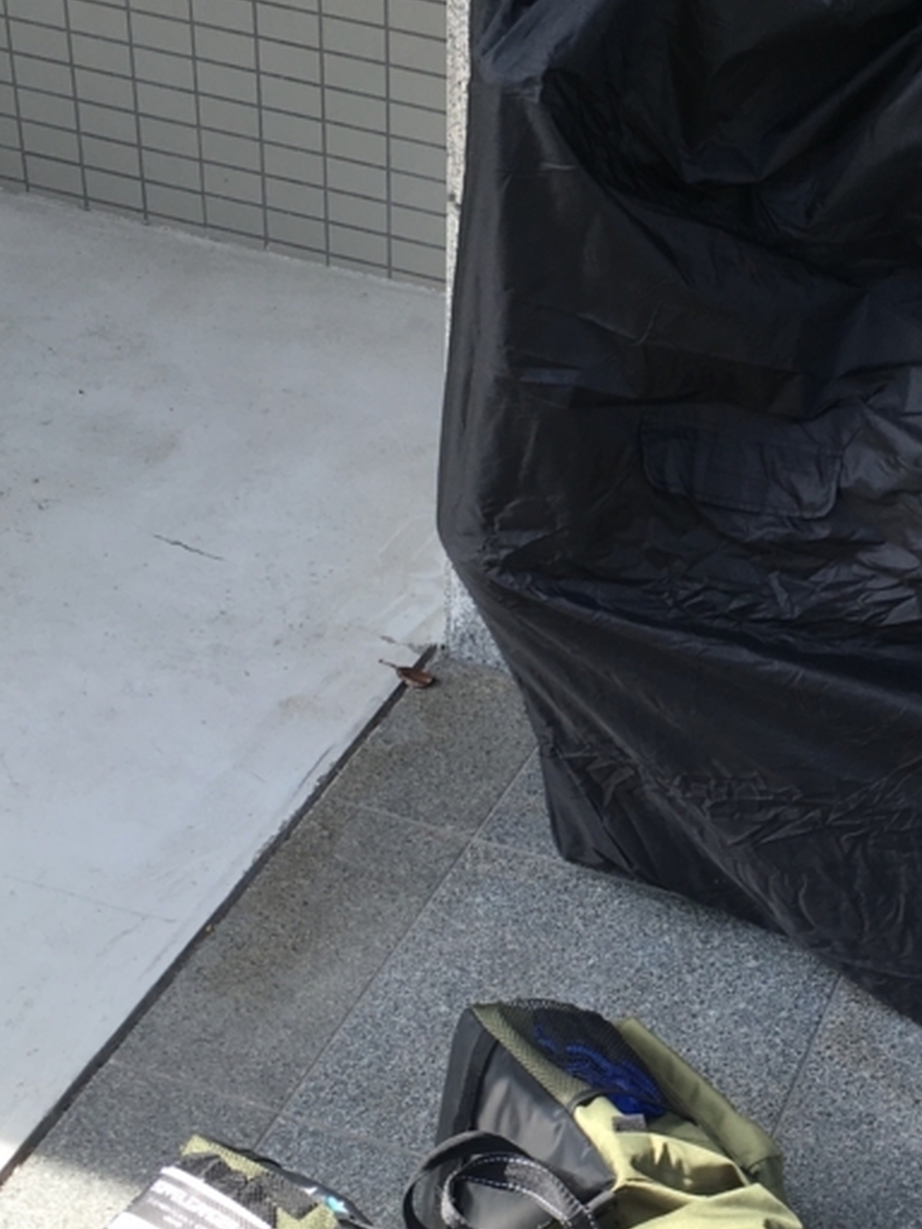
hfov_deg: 24.7
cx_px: 778
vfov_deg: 33.1
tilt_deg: -35.8
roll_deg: -6.7
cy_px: 754
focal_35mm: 58
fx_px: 2060
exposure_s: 1/281
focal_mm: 4.15
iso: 25
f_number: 2.2
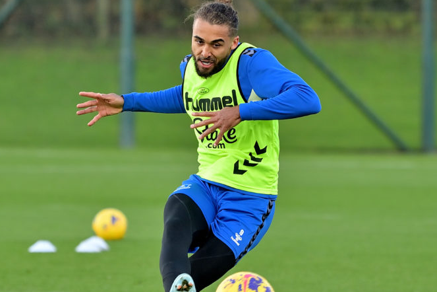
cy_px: 198
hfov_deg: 7.4
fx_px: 3374
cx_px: 227
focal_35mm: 278
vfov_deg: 4.9
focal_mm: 180
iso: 250
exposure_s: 1/1600
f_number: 3.2
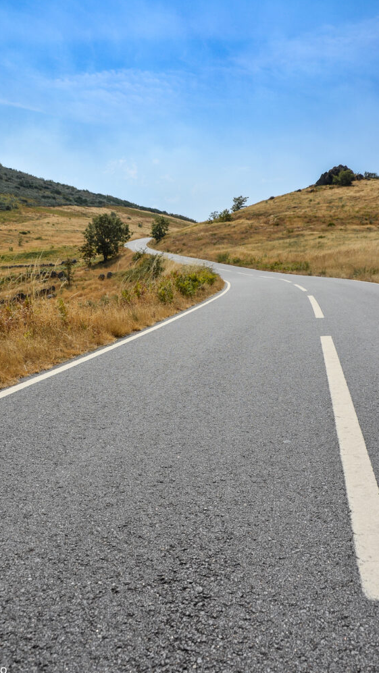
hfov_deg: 40.2
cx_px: 183
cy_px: 336
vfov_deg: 66.1
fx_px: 518
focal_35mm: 29
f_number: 7.1
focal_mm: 18
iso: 100
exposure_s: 1/800
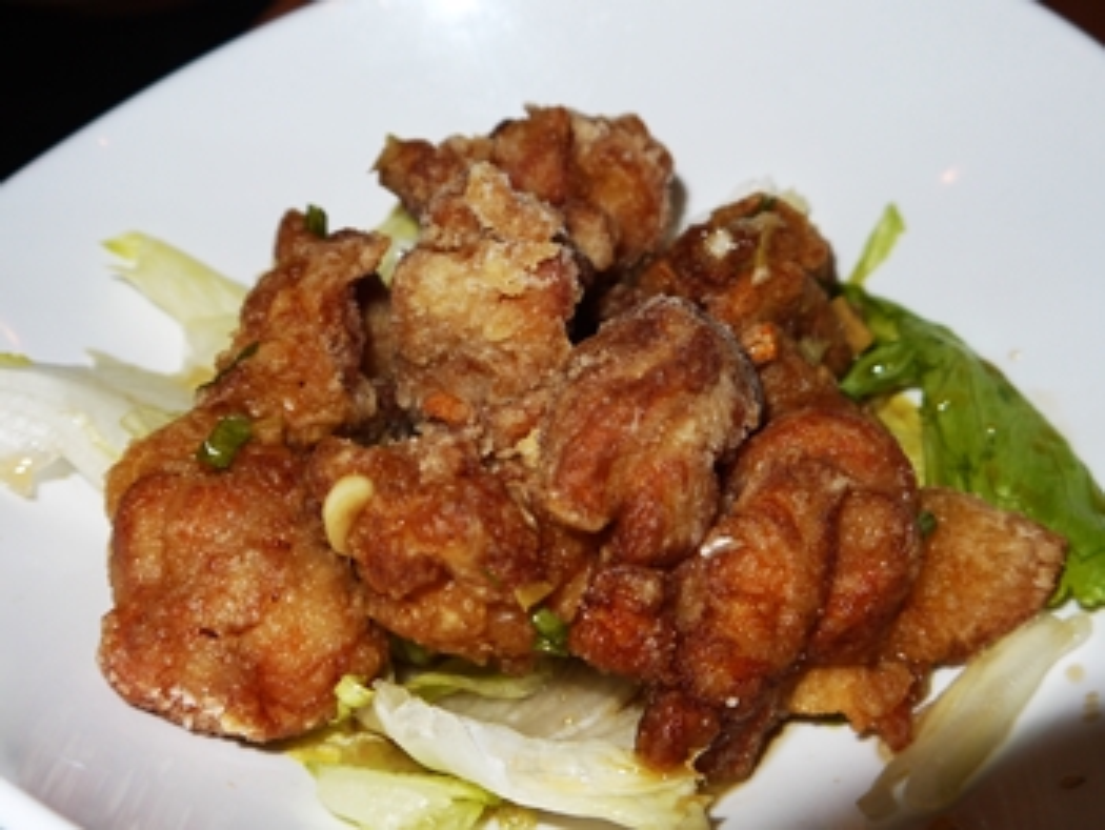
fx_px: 1246
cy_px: 415
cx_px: 552
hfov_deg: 47.8
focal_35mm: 39
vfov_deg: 36.9
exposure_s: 1/60
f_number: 3.5
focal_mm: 14
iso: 100
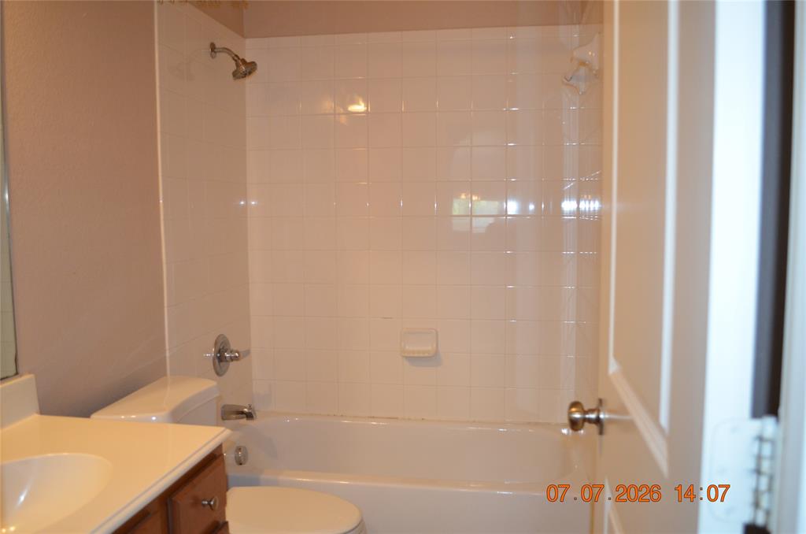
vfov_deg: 43.4
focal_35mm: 30
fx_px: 670
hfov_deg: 62.0
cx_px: 403
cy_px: 267
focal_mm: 20
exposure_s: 1/60
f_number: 3.8
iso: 1000
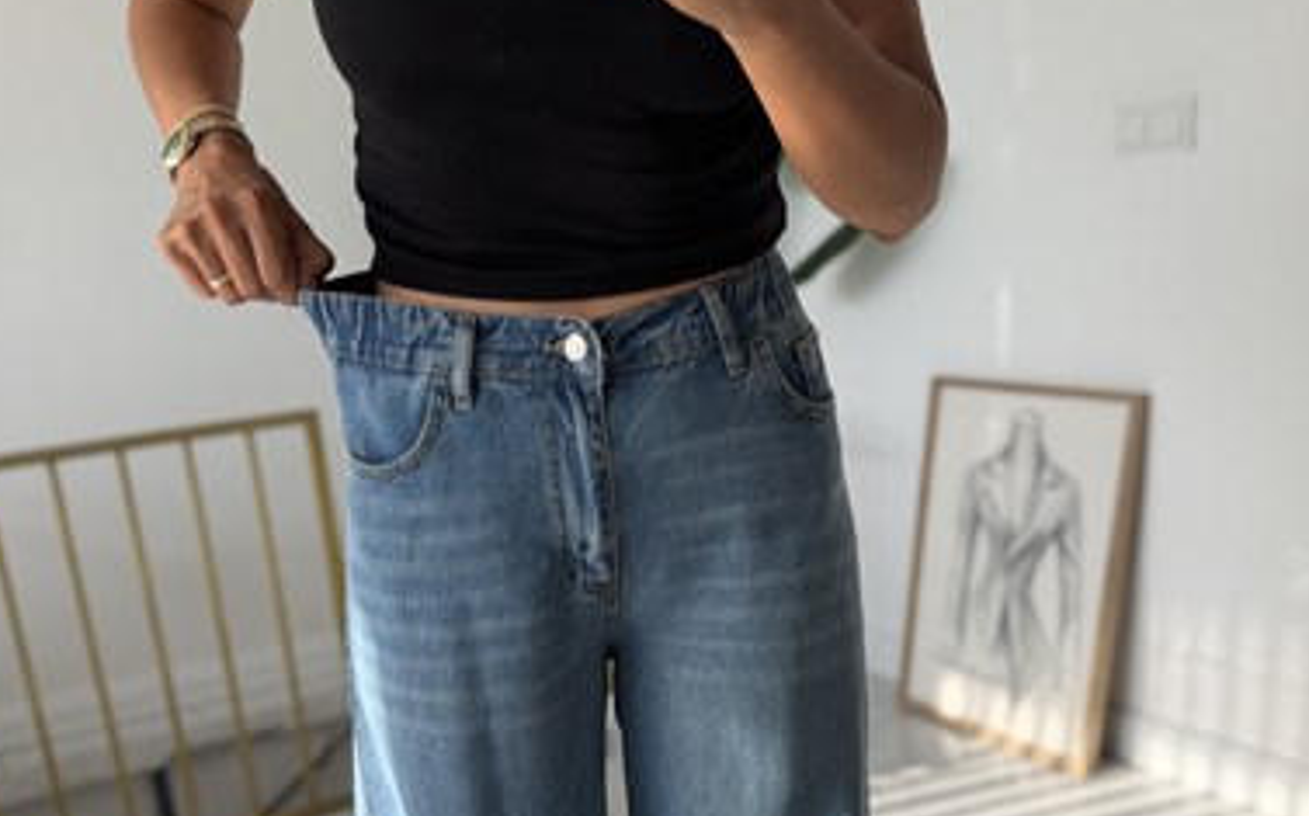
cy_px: 655
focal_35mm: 36
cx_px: 670
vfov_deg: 34.2
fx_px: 1283
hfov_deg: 54.0
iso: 80
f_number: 1.78
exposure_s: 1/433
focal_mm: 6.76
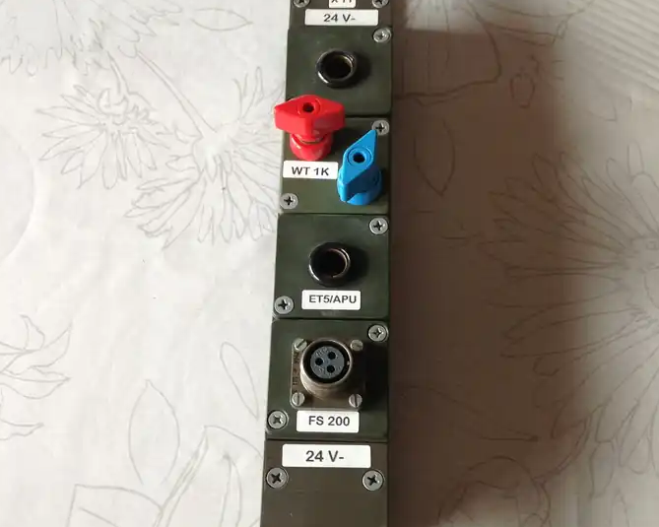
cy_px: 285
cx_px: 311
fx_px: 995
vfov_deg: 29.7
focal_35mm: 51
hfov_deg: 36.7
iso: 64
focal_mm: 4.28
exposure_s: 1/40
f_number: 2.4
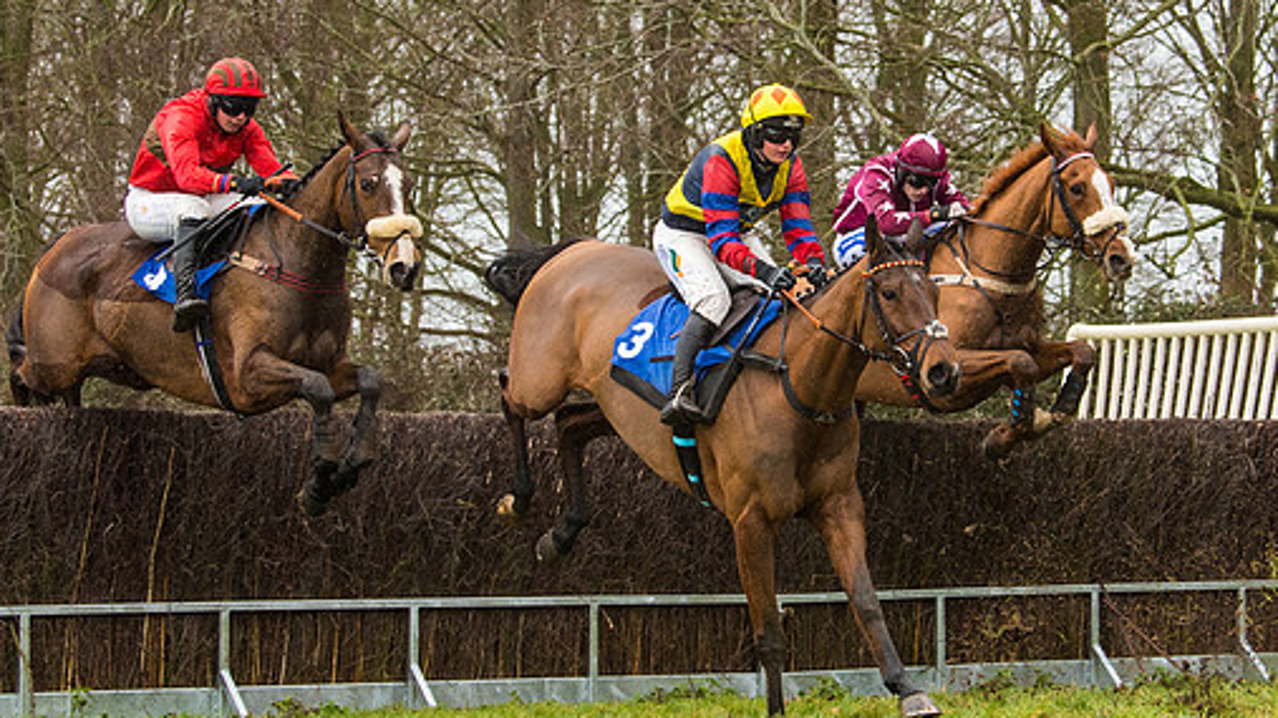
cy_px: 299
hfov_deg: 15.4
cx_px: 781
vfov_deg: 8.7
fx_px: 4710
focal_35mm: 139
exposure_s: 1/1000
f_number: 4
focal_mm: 70
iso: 1000
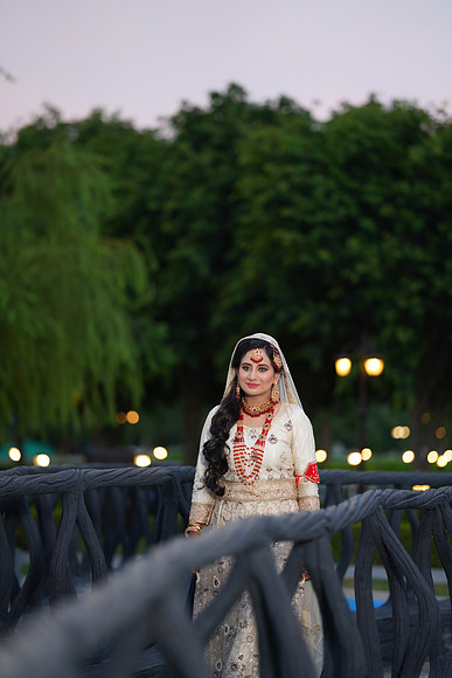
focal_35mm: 85
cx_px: 226
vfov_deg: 23.9
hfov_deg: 16.1
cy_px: 339
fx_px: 1600
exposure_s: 1/200
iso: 400
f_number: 1.4
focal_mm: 85
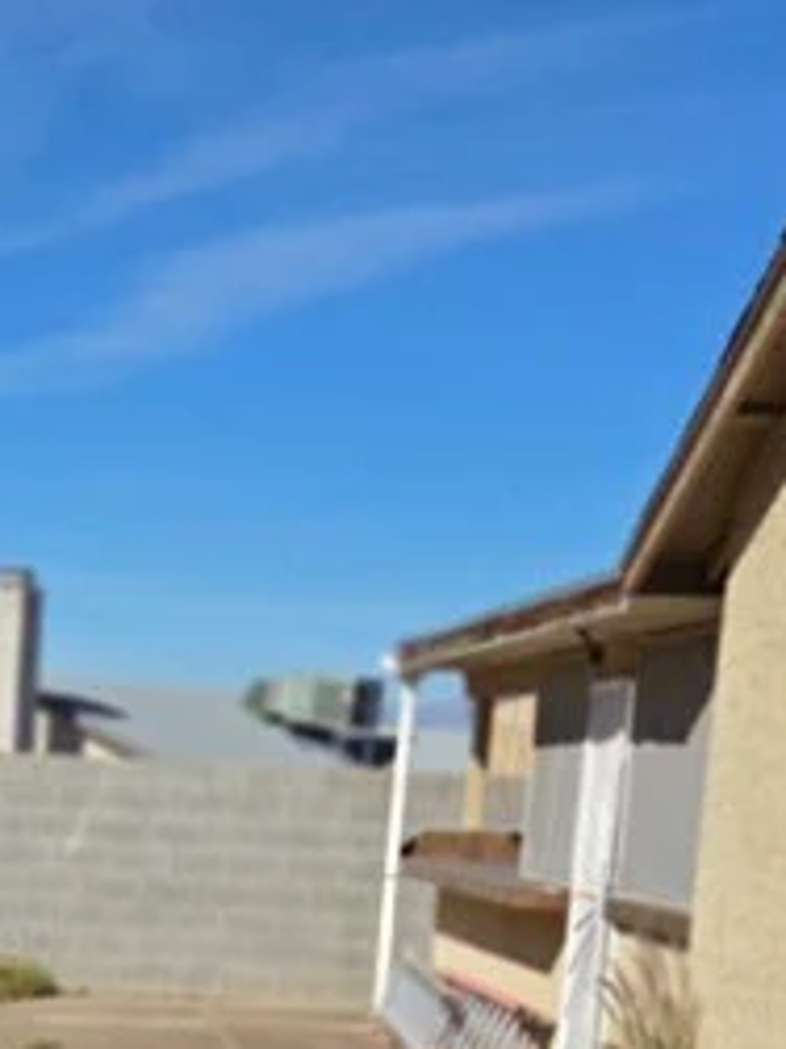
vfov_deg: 19.4
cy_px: 1337
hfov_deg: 15.3
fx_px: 2848
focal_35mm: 94
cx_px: -67
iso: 80
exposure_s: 1/7891
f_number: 1.8
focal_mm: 5.4
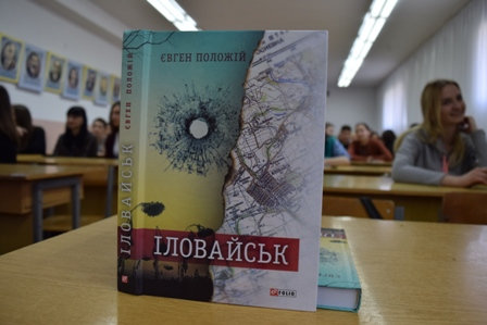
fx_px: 365
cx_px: 244
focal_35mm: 27
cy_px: 162
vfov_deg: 48.0
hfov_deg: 67.4
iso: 400
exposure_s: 1/100
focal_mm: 18
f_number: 5
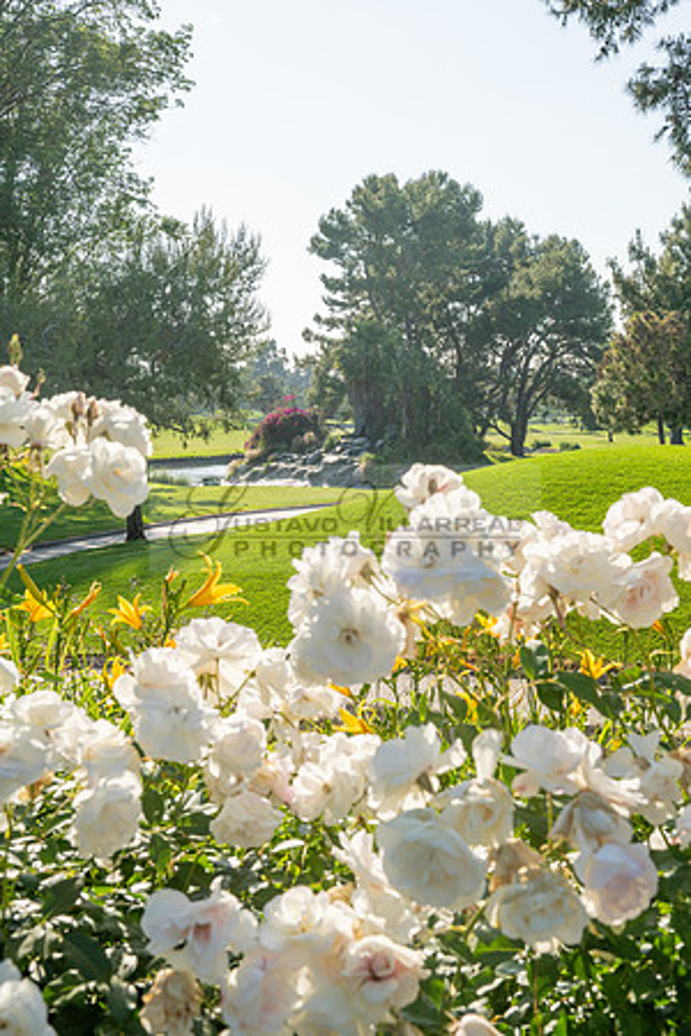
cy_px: 518
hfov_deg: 28.1
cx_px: 346
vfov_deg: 41.1
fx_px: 1382
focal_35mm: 48
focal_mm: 48
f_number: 13
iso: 250
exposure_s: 1/320
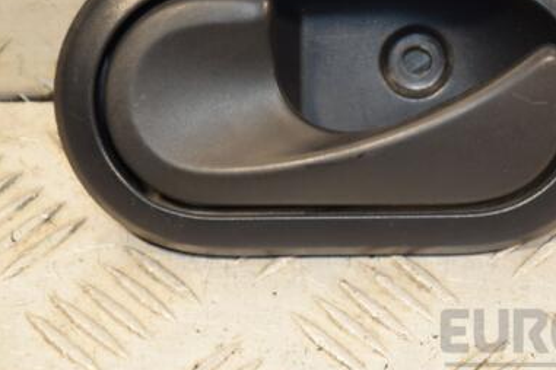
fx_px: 3827
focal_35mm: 248
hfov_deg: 8.3
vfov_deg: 5.5
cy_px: 137
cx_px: 413
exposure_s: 1/125
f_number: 5.6
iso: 800
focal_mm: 105
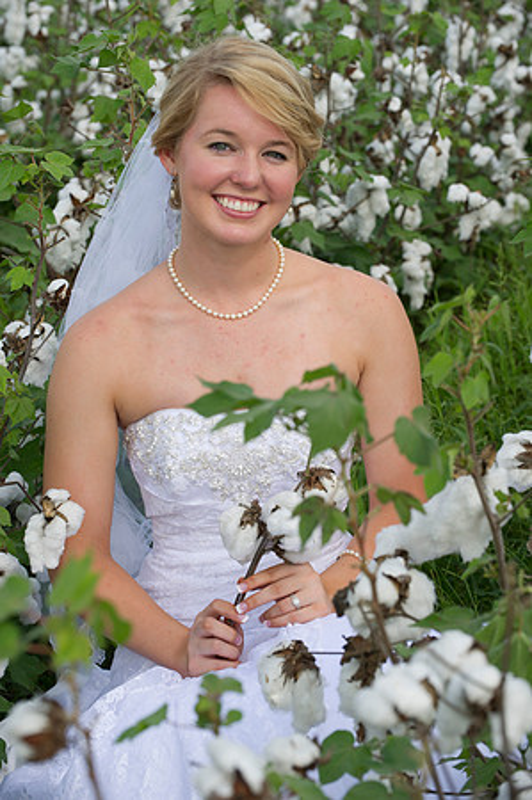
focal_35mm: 120
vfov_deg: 17.1
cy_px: 400
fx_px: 2666
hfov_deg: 11.4
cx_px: 266
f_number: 7.1
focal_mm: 120
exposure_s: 1/160
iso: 200
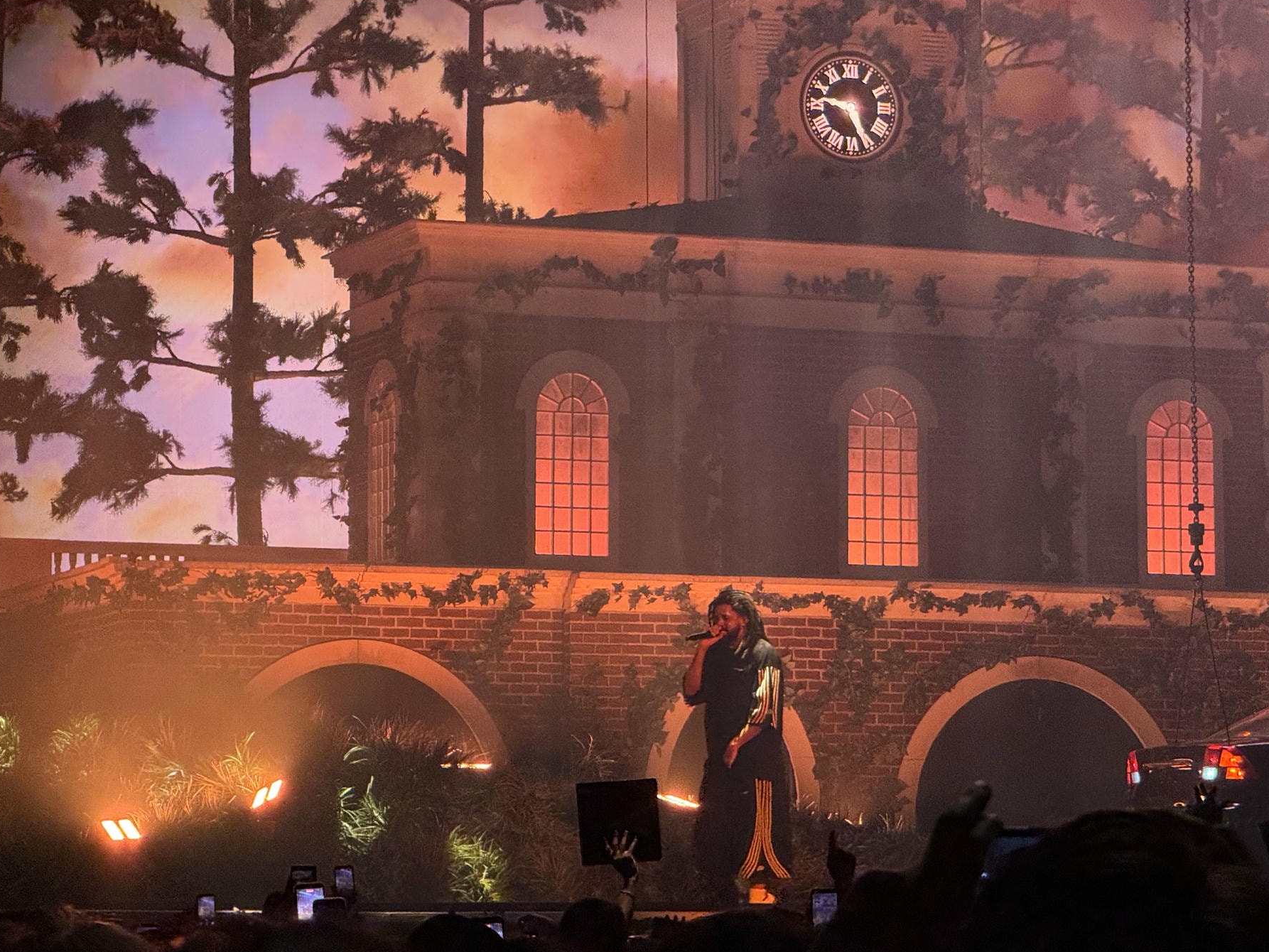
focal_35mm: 129
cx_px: 627
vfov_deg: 11.5
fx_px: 4730
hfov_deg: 15.3
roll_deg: +0.0
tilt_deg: +6.6
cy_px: 457
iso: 200
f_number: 2.8
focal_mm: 15.66
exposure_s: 1/80
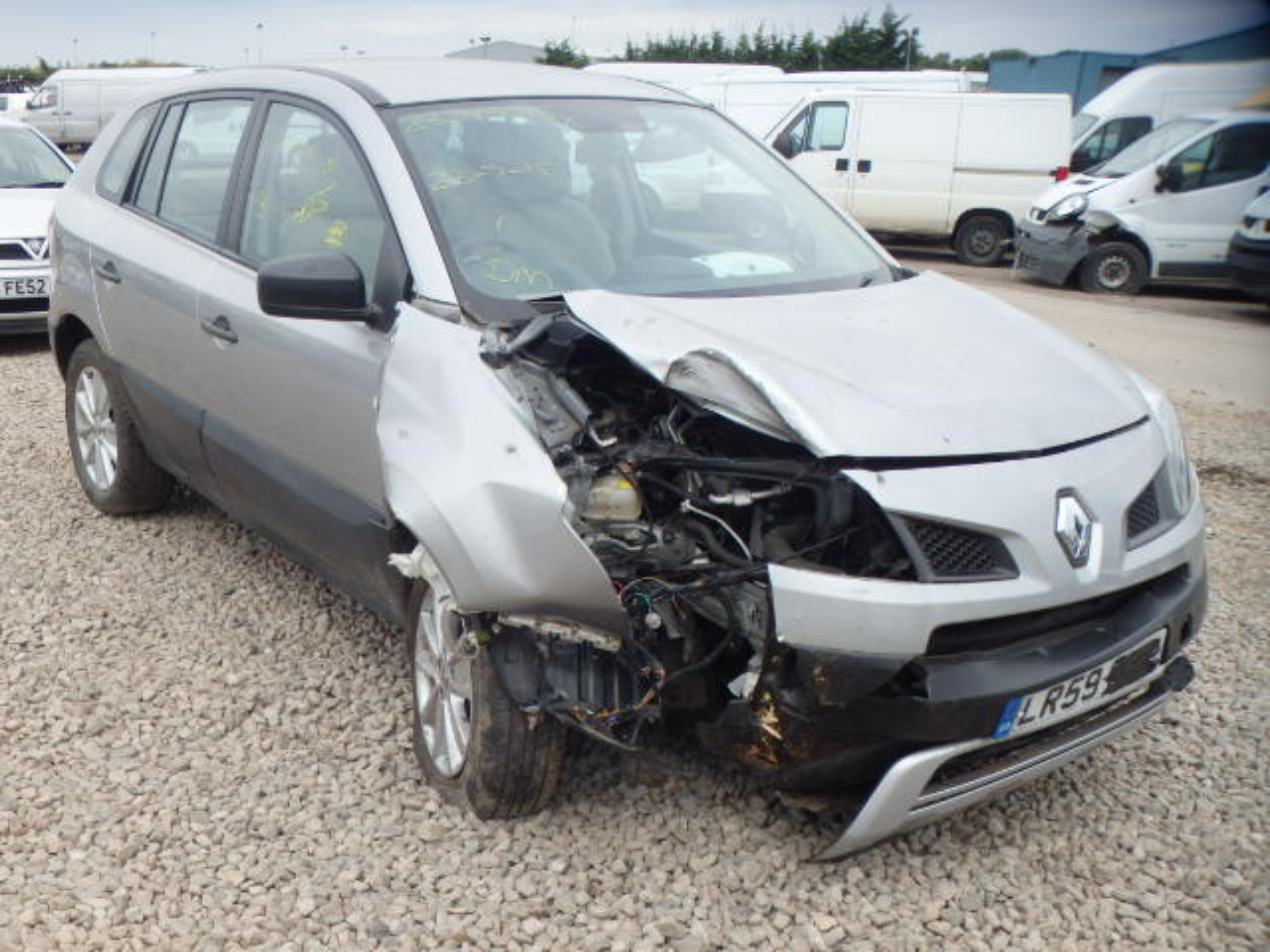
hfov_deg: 49.0
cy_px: 476
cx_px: 635
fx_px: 1394
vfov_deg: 37.7
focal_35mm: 38
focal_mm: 6.8
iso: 125
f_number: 4.6
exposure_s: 1/200
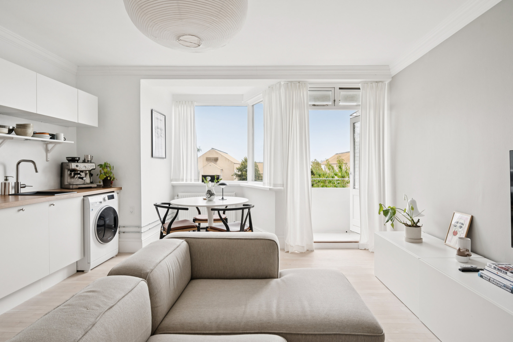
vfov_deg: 64.6
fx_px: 271
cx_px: 256
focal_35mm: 19
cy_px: 171
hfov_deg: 86.9
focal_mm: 19
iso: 640
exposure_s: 1/100
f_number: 9
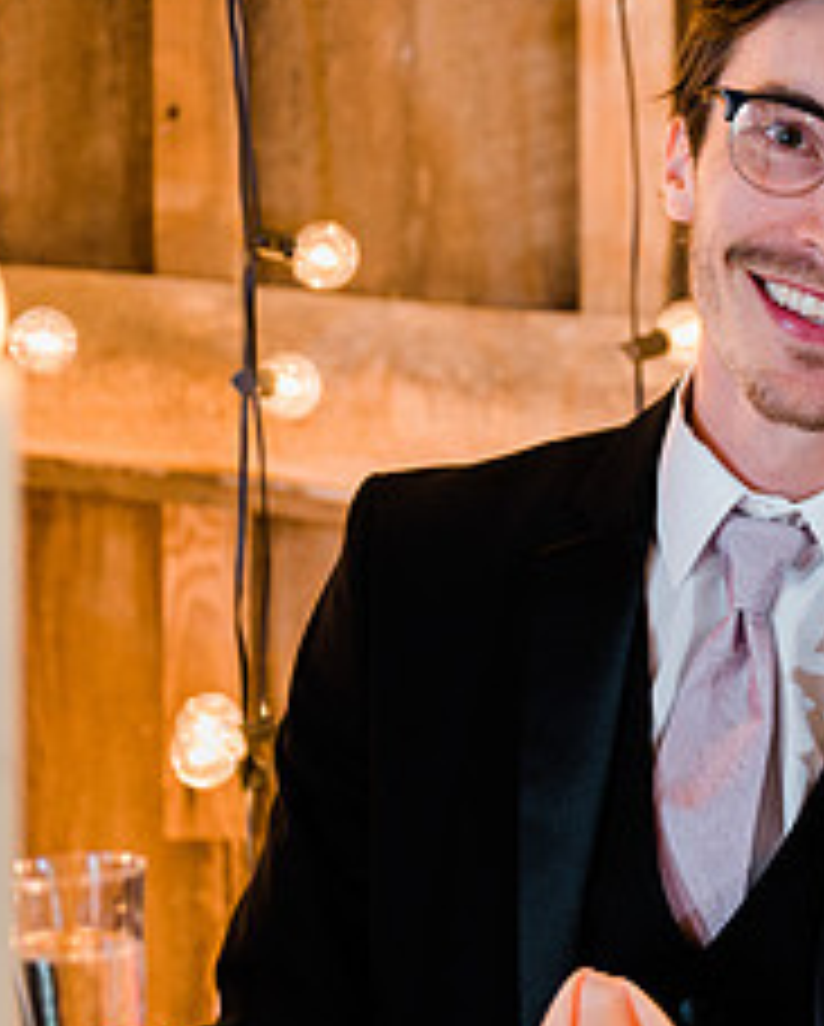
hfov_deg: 11.5
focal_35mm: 131
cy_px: 513
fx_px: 3985
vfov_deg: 14.7
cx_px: 1063
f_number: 2.8
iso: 800
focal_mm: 55
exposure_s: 1/200
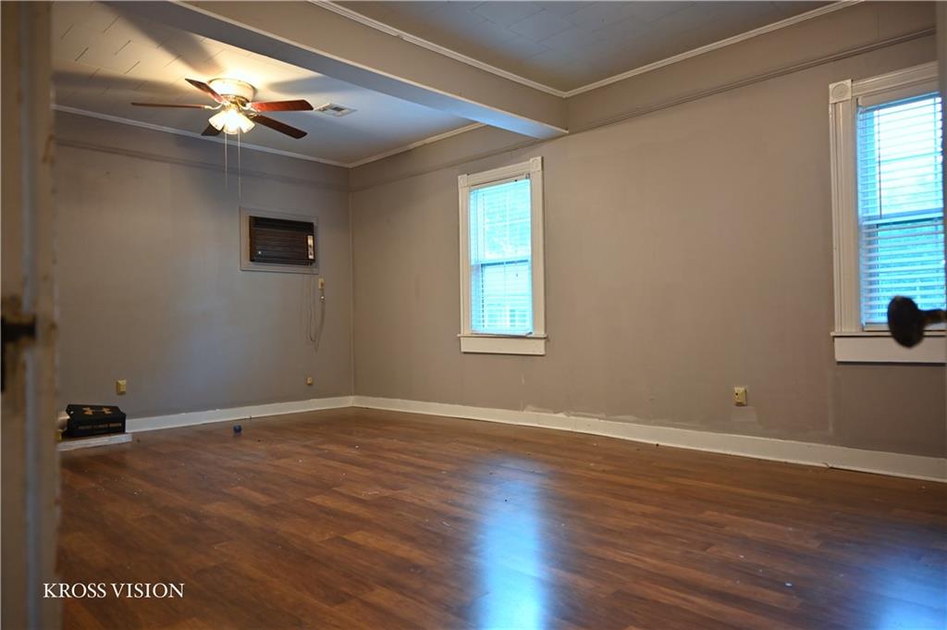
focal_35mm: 24
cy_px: 315
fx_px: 631
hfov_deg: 73.8
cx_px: 474
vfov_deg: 53.1
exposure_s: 1/20
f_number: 4
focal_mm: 24
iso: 1000
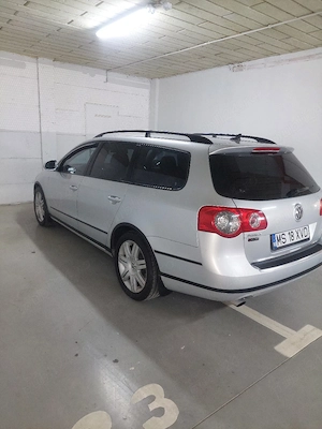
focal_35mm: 25
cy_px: 214
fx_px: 310
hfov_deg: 54.9
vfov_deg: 69.4
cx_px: 161
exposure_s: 1/50
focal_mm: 5.23
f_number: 1.8
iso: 250
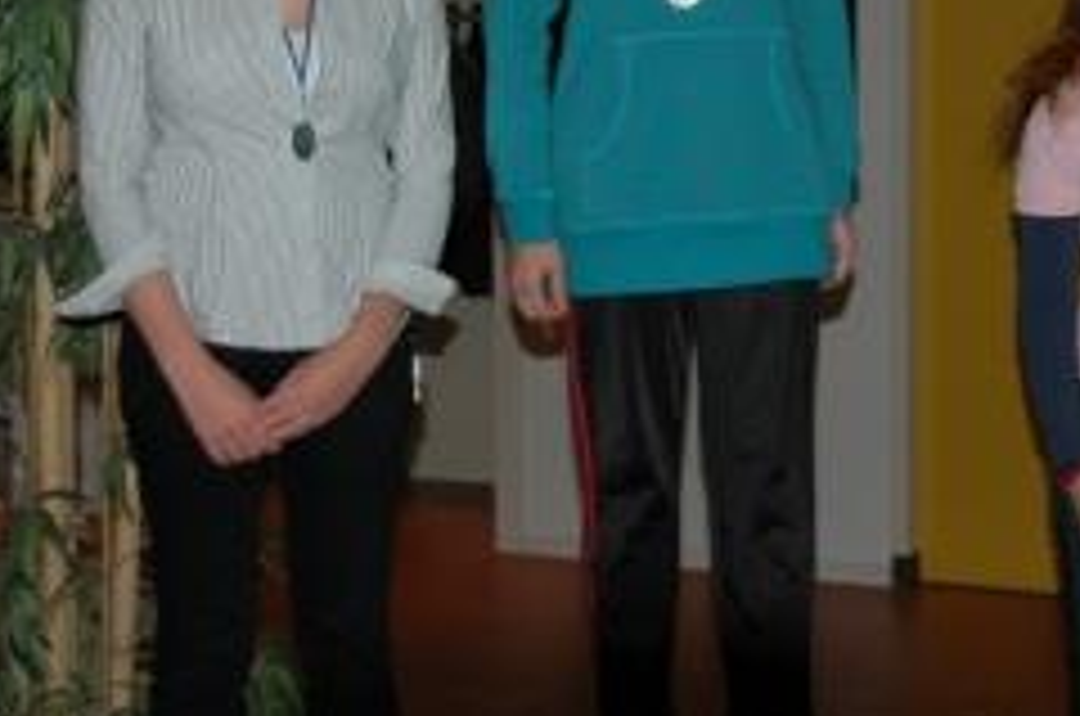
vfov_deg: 15.5
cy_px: 117
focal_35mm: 87
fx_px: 2603
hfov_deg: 23.4
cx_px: 698
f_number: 4.2
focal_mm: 31
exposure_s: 1/60
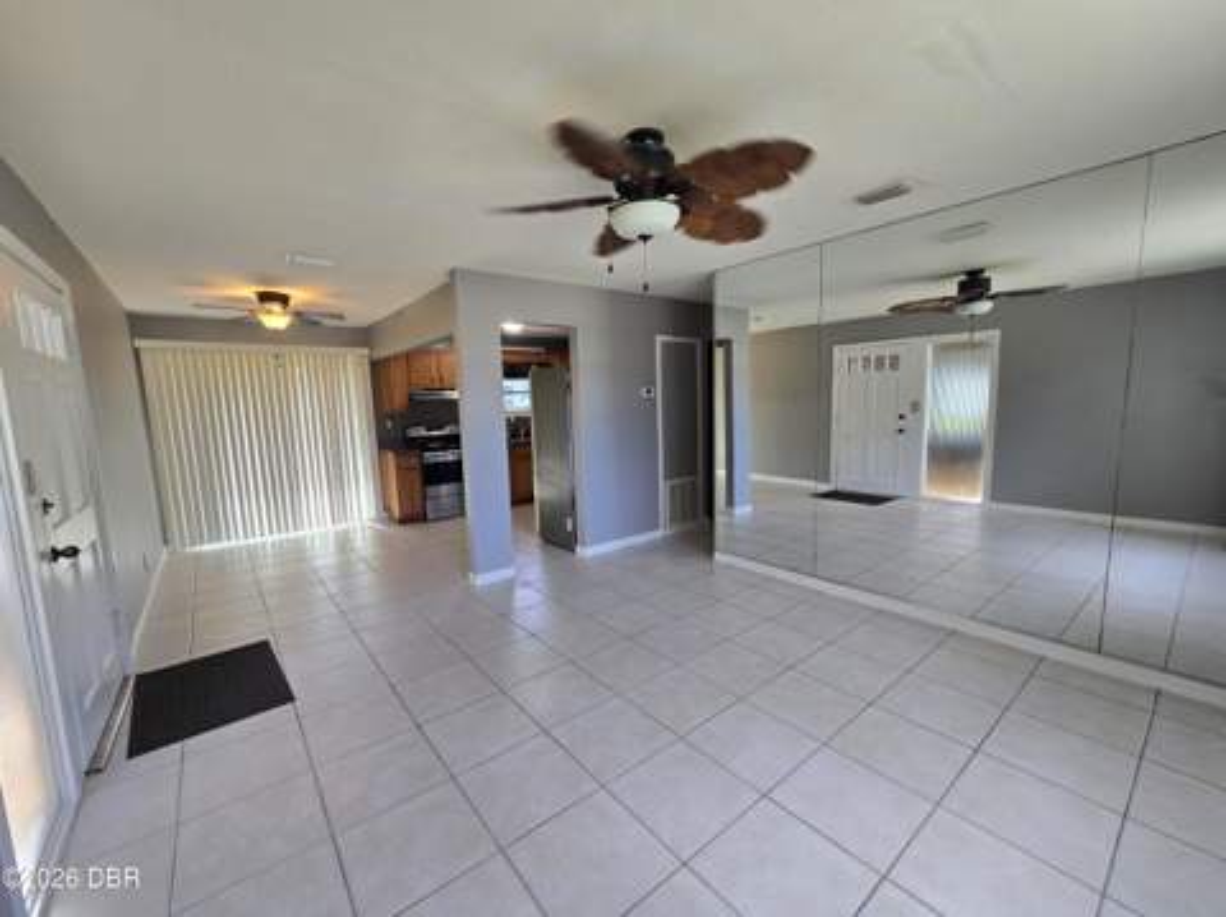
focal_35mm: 13
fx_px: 460
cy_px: 458
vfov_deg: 89.8
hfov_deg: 106.2
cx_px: 613
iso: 100
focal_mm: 2.2
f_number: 2.2
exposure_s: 1/60
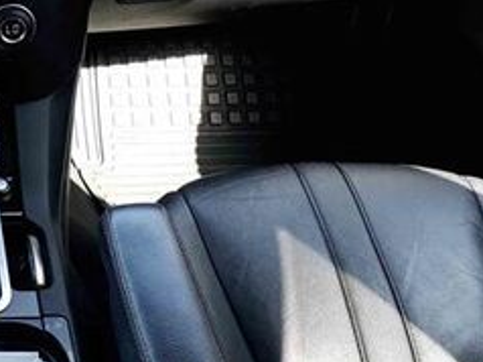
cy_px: -86
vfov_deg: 18.5
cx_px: -57
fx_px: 1045
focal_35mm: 75
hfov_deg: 24.2
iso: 64
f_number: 1.9
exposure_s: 1/100
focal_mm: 3.6
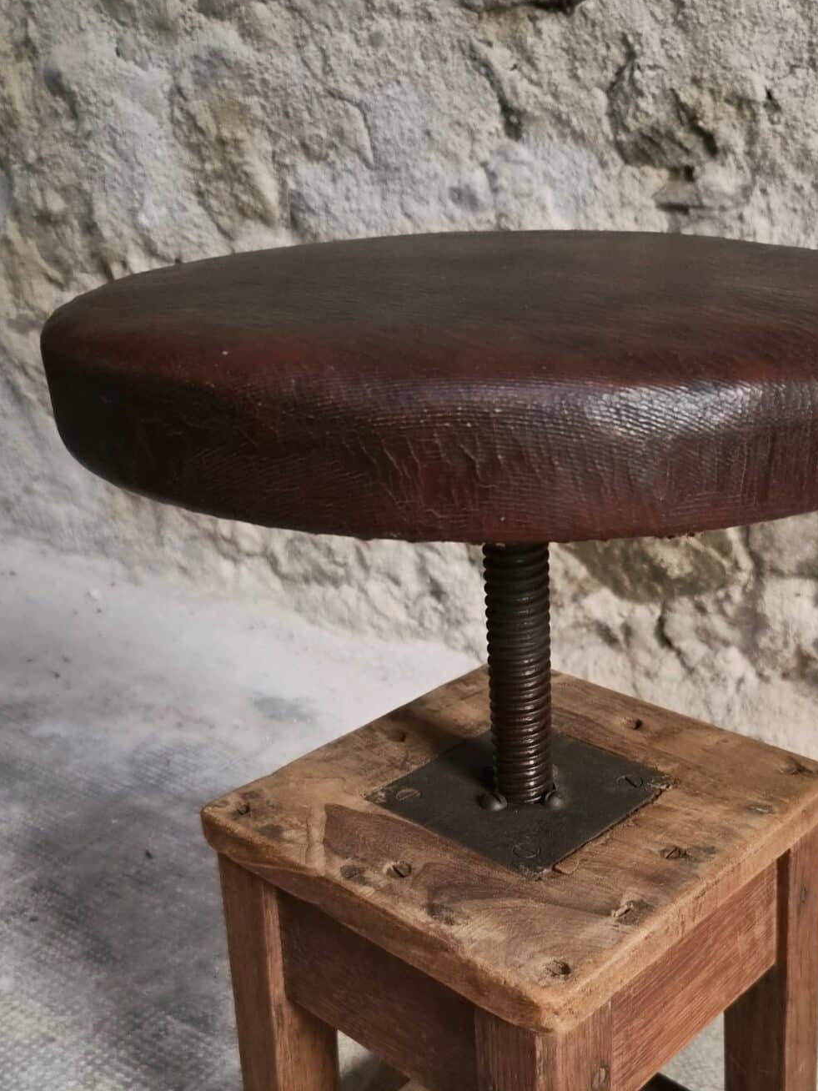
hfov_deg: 39.2
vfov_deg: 49.9
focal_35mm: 36
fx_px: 1134
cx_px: 546
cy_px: 777
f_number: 1.8
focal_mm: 5.4
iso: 1600
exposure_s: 1/100
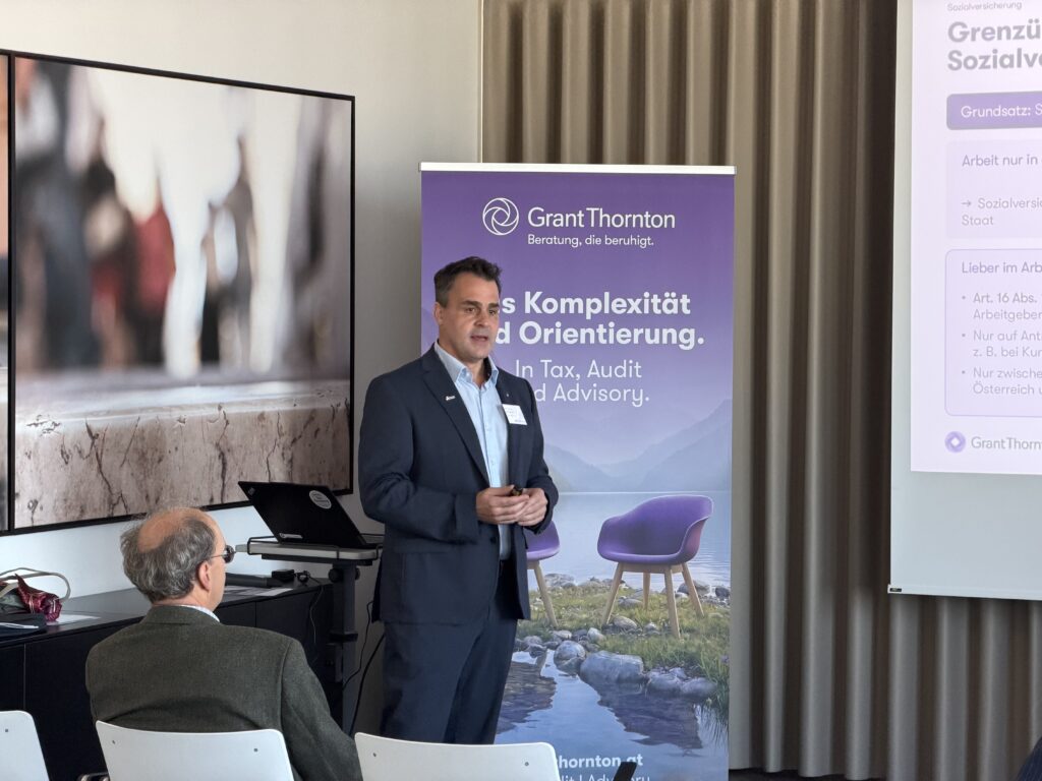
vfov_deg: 14.8
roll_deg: -0.4
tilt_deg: -2.1
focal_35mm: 100
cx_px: 521
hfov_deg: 19.6
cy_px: 390
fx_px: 3010
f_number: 2.8
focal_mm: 16.89
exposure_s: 1/95
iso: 500
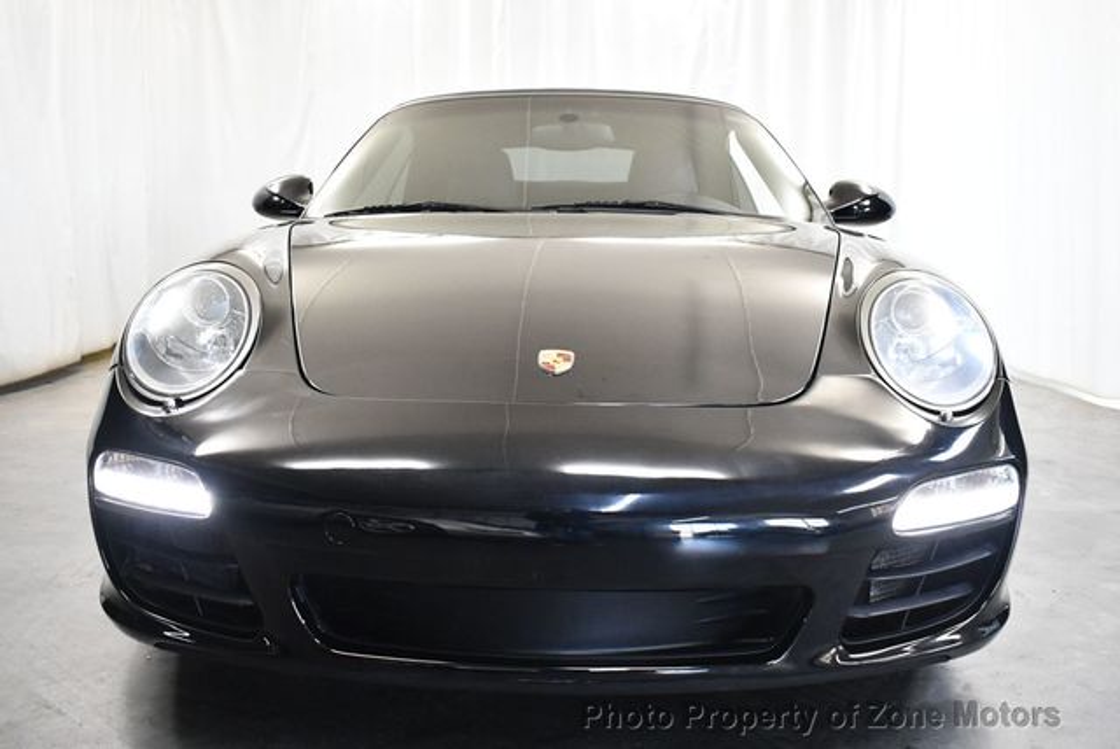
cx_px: 560
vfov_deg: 36.9
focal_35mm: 36
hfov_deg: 53.1
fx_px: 1121
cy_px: 374
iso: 2000
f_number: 3.5
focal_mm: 18
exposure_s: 1/125
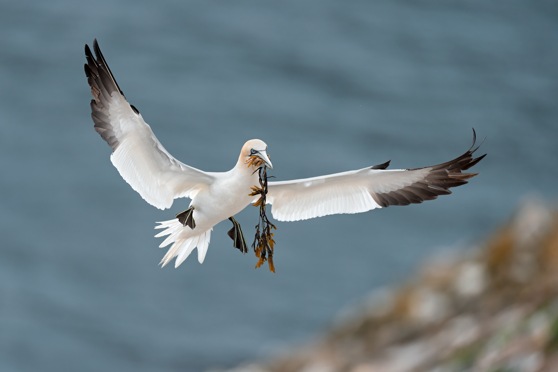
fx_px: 9299
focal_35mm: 600
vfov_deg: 2.3
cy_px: 186
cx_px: 279
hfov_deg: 3.4
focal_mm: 600
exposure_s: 1/4000
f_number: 4
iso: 1000
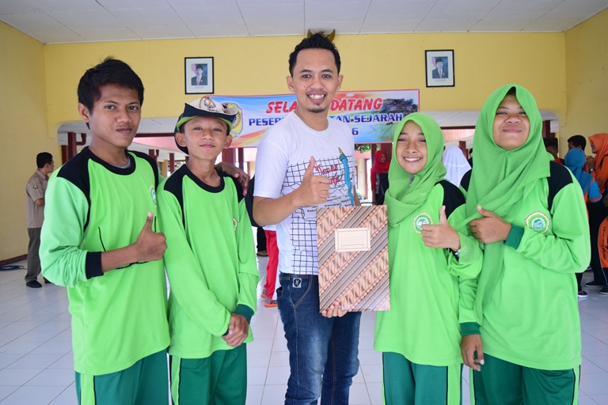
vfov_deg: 43.6
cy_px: 202
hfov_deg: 61.9
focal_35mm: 30
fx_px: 507
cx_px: 304
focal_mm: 20
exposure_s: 1/100
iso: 1600
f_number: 4
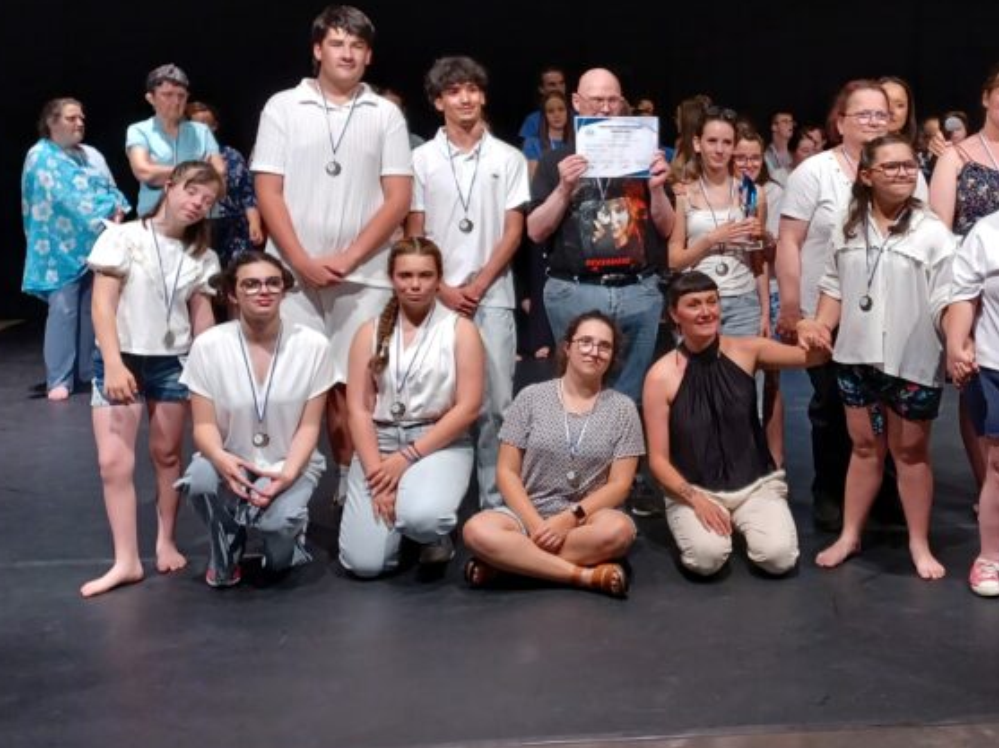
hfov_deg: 40.1
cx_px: 751
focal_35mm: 46
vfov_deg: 31.2
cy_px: 248
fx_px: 1327
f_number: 1.8
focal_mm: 4.6
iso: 320
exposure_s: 1/50
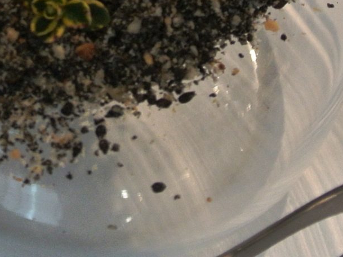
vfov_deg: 8.3
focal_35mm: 178
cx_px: 43
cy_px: -35
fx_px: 1764
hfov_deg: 11.0
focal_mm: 16.3
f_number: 4.2
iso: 320
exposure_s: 1/60
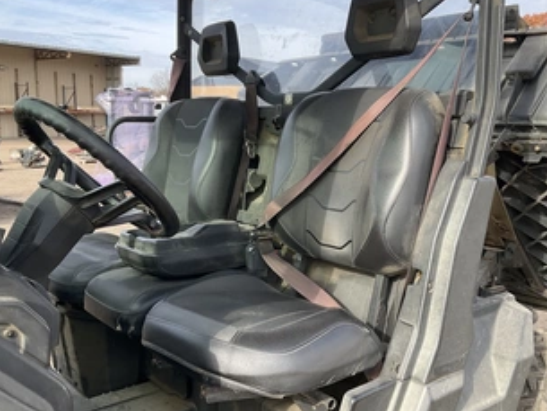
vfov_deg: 37.7
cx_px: 296
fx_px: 601
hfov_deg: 48.9
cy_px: 235
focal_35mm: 38
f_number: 1.8
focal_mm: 3
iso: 25
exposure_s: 1/370
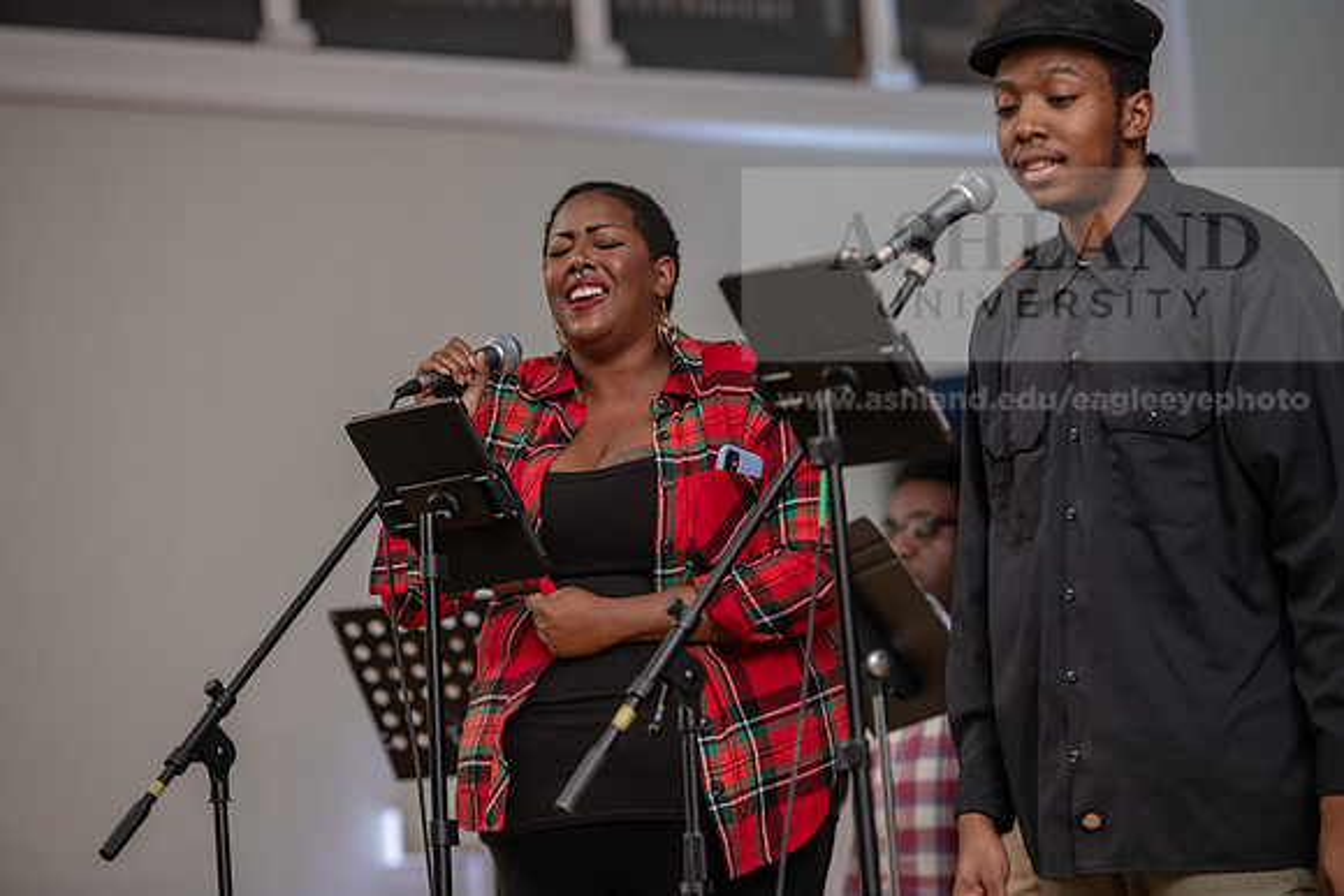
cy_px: 448
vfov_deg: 10.2
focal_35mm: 135
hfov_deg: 15.2
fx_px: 5041
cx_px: 672
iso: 1250
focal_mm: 135
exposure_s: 1/60
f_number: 3.2
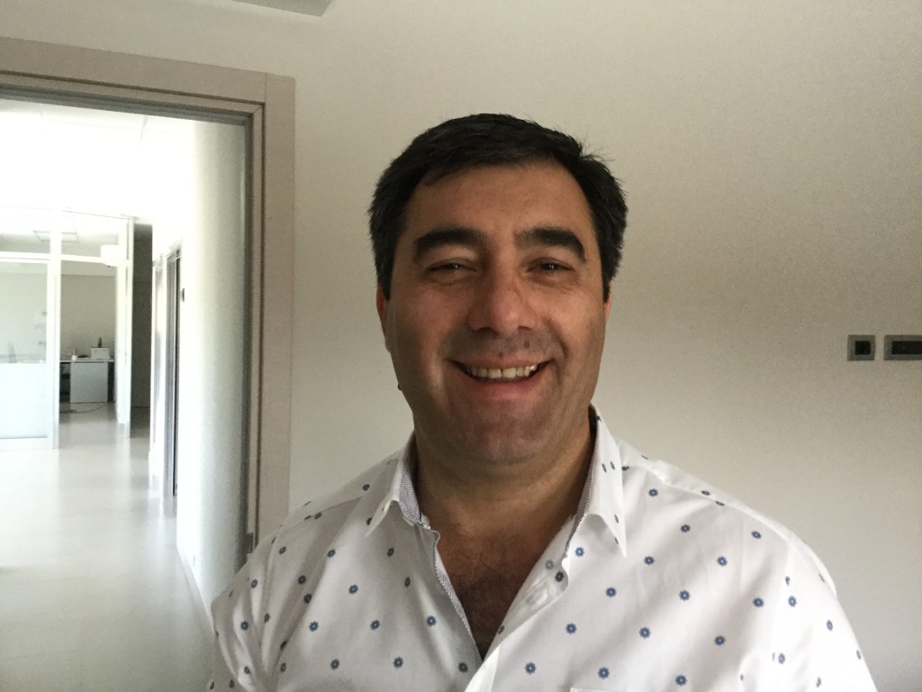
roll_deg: -0.8
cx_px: 461
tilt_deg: -3.3
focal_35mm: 31
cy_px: 346
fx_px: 826
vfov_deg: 45.4
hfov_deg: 58.4
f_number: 2.4
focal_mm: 3.3
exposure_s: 1/25
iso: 200
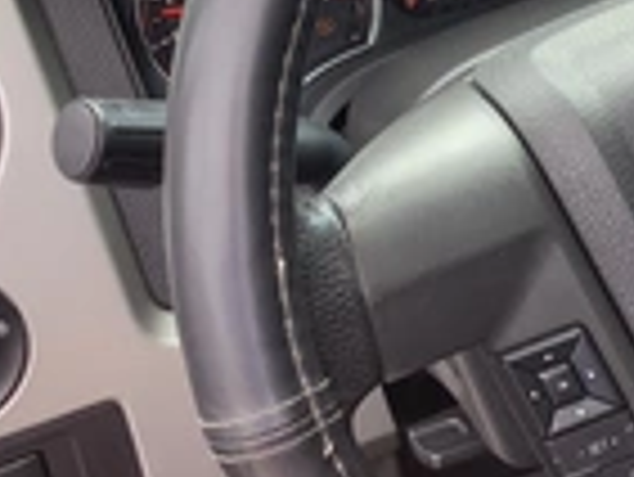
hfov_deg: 21.5
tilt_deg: -29.2
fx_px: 1613
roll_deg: +7.3
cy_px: 54
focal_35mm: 88
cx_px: 616
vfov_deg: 16.6
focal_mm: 3.3
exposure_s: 1/100
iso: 25
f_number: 2.4
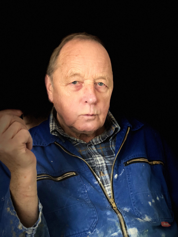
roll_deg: -0.2
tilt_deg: -9.1
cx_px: 89
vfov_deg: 36.8
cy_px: 118
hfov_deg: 28.0
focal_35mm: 52
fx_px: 357
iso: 400
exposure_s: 1/50
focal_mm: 6
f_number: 2.4
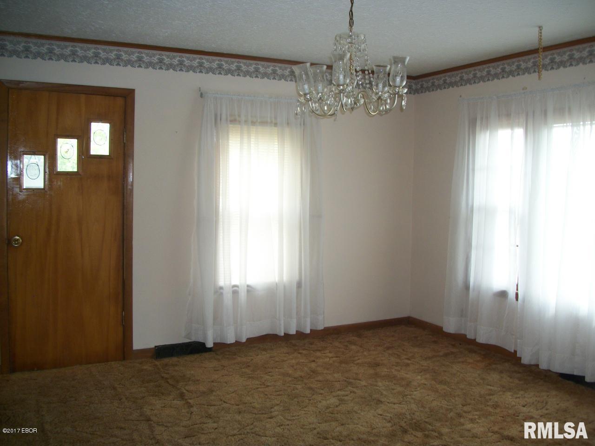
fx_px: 550
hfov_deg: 56.8
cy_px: 223
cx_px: 298
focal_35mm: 32
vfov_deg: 44.2
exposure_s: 1/40
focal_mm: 5.7
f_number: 2.9
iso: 80
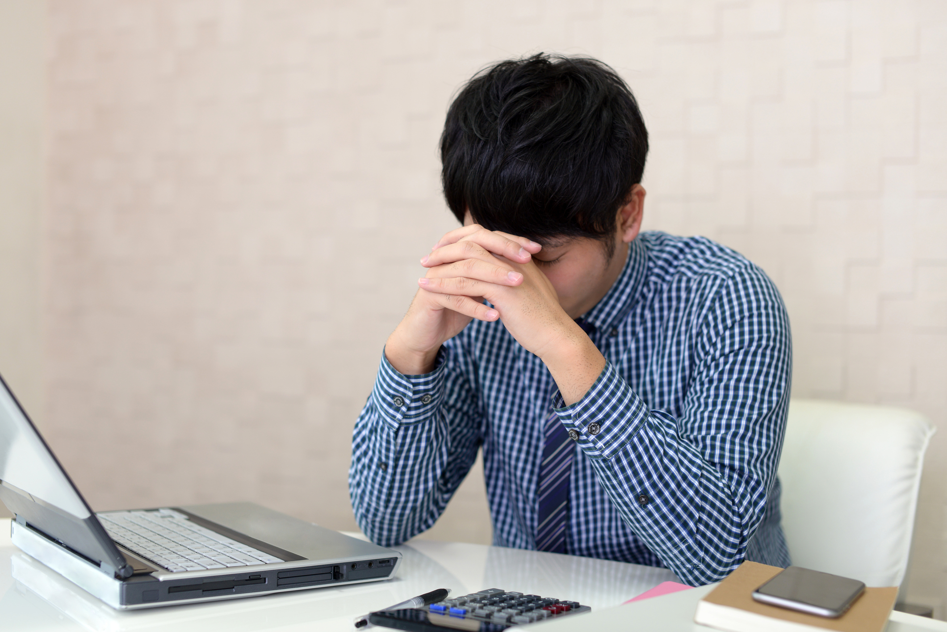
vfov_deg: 27.0
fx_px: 1315
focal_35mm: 50
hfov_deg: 39.6
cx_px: 474
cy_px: 316
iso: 250
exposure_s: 1/200
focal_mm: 50
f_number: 2.8
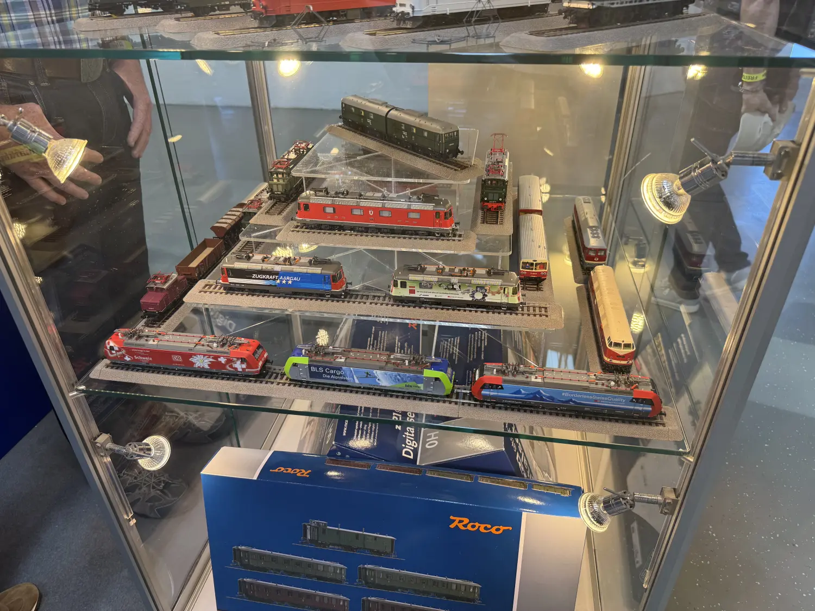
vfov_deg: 56.8
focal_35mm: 24
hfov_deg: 71.6
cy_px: 306
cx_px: 408
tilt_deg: -31.9
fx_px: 565
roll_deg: +0.5
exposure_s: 1/100
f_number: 1.78
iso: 100
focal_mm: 6.76
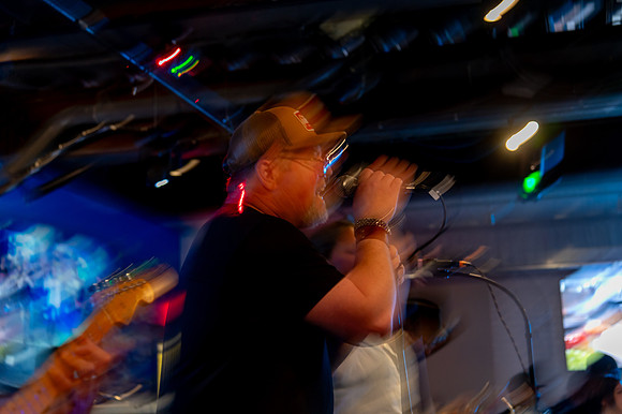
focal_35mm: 58
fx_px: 1002
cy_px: 207
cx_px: 311
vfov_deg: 23.4
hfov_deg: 34.5
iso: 1600
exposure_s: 1/10
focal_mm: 58
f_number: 4
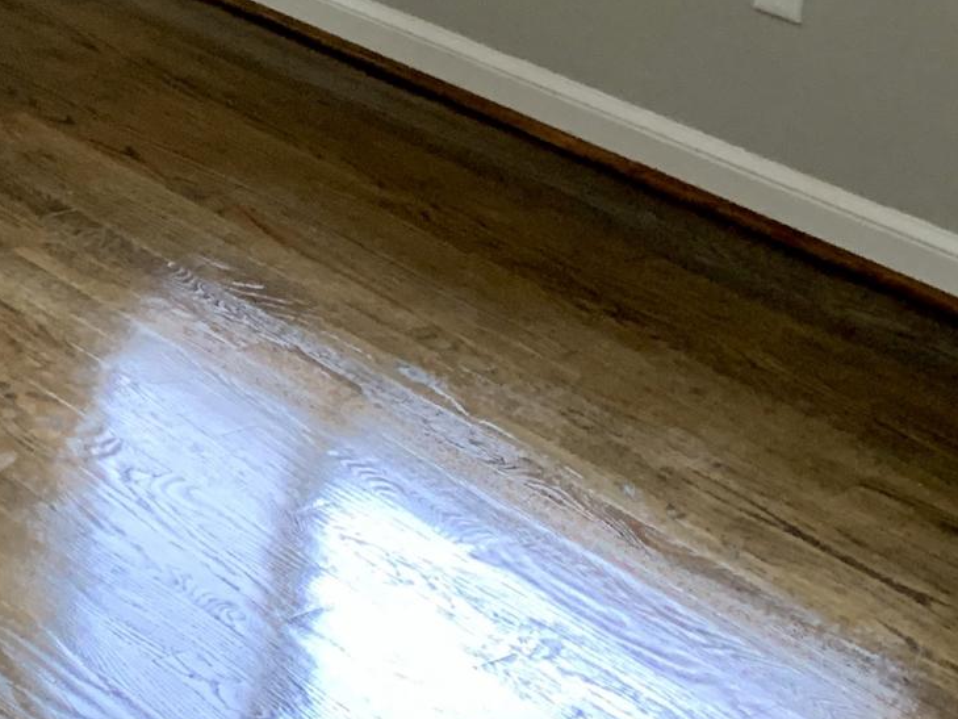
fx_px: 2962
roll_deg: -2.9
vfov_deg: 13.1
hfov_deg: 17.2
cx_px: -306
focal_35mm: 107
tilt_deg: -9.6
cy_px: -335
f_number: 1.8
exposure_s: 1/60
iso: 320
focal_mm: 4.25
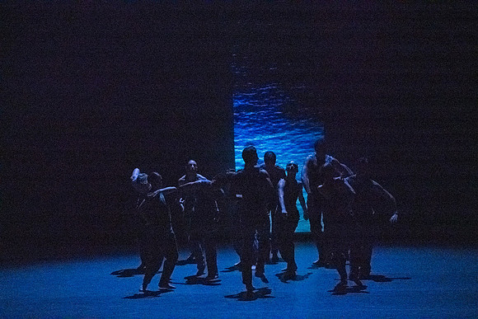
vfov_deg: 5.3
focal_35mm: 259
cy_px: 160
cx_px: 239
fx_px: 3440
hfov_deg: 7.9
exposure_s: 1/400
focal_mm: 259
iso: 25600
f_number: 5.6
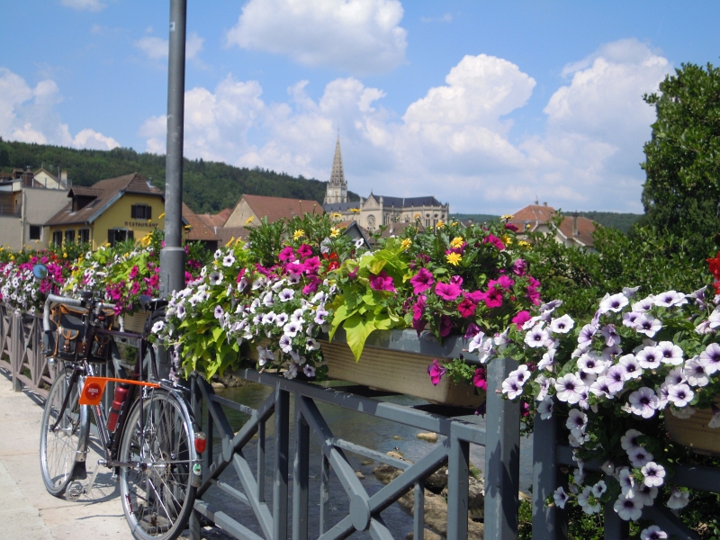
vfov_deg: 35.1
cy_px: 270
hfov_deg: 45.8
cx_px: 360
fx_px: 853
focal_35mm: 41
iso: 100
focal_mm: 7.3
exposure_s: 1/200
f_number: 9.1
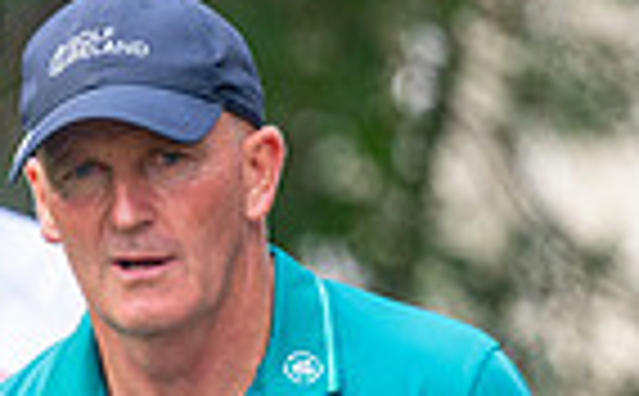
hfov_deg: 1.1
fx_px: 32628
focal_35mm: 1878
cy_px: 693
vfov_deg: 0.7
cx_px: -346
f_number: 4
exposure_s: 1/500
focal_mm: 300
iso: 400
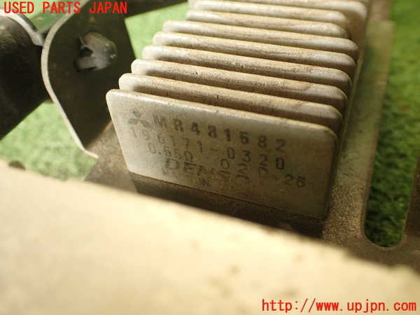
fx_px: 388
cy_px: 158
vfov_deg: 44.2
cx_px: 210
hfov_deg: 56.8
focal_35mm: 32
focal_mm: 5.79
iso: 200
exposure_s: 1/30
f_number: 2.4
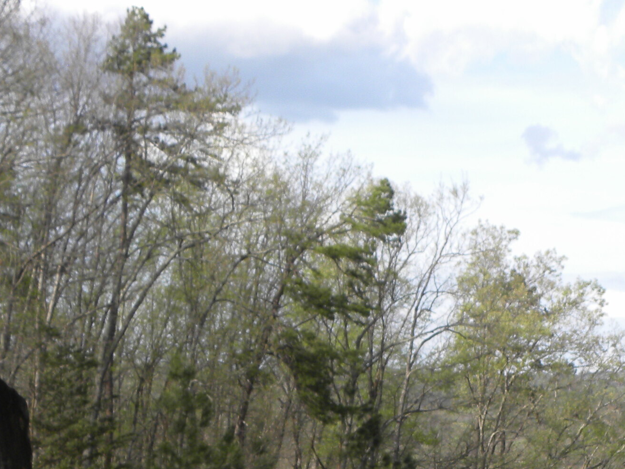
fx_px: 2437
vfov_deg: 10.8
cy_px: 538
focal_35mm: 135
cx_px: 486
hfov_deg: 14.5
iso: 64
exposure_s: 1/220
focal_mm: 10.3
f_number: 5
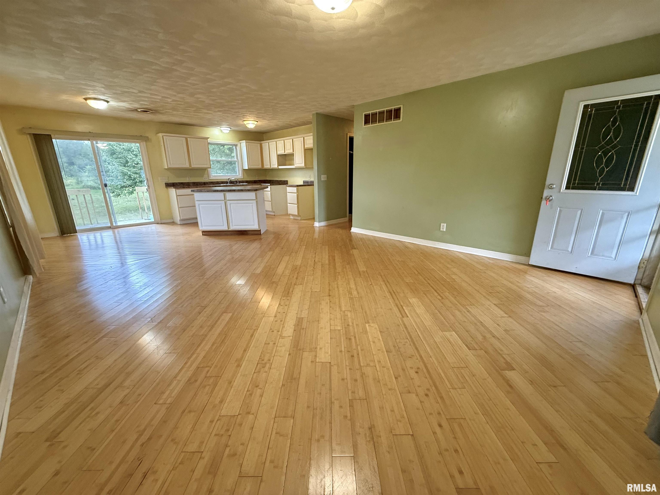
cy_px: 248
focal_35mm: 14
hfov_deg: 102.1
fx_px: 267
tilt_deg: -15.5
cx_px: 330
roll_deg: -0.2
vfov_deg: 85.7
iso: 400
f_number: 2.2
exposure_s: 1/120
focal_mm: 2.22
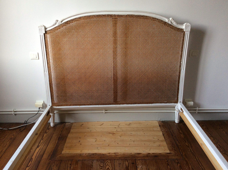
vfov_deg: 44.1
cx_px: 114
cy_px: 85
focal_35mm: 32
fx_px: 210
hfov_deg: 56.9
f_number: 2.4
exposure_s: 1/25
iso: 50
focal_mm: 3.3
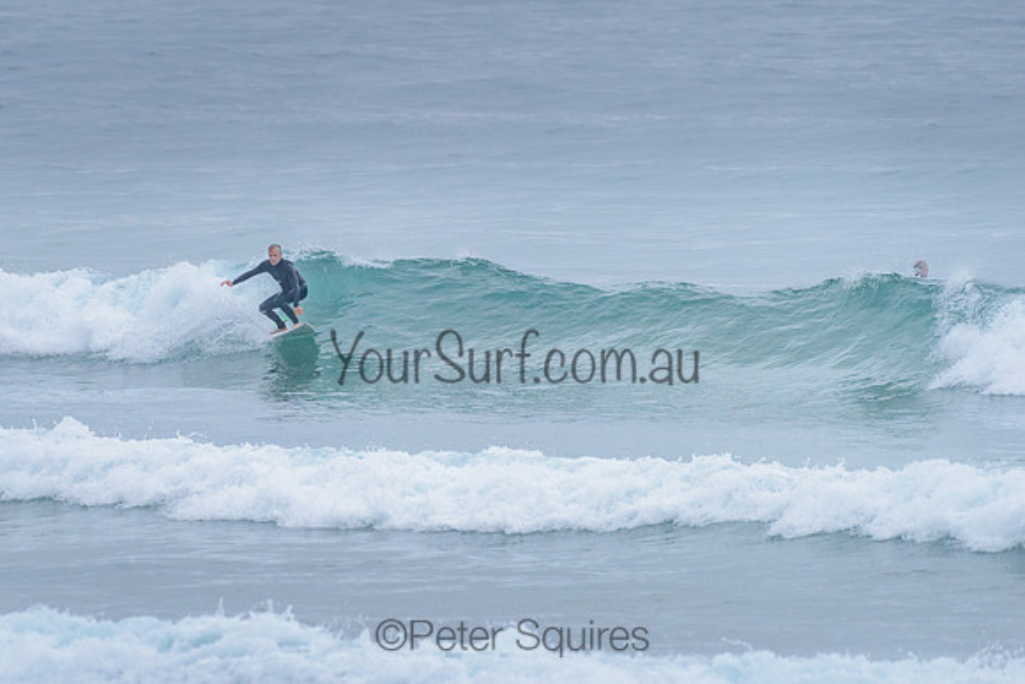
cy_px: 297
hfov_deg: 3.4
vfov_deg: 2.2
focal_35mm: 613
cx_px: 402
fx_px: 17453
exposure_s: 1/2000
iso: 1400
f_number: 5.6
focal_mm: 500
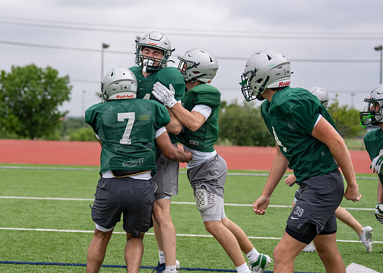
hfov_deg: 22.6
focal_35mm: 88
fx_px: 956
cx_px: 141
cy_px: 134
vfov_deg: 16.3
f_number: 2.8
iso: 160
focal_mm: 70
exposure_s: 1/2500
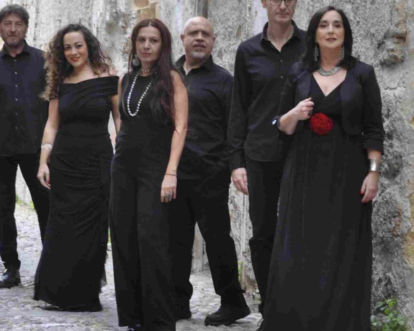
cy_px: 166
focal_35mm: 94
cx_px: 199
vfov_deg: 16.4
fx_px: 1146
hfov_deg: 20.5
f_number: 7.1
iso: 200
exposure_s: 1/50
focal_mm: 55
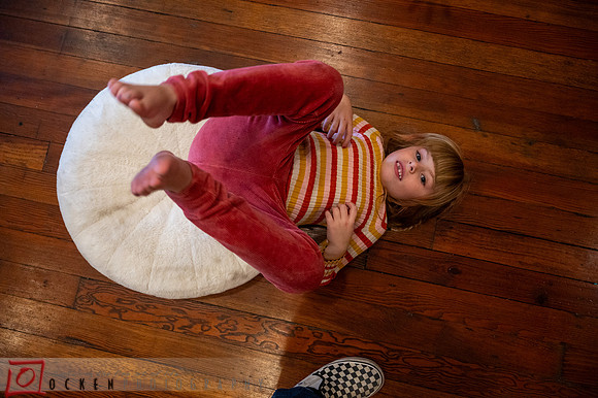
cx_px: 299
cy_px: 199
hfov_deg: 73.8
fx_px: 398
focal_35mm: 24
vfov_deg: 53.1
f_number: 4
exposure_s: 1/125
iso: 3200
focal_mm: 24
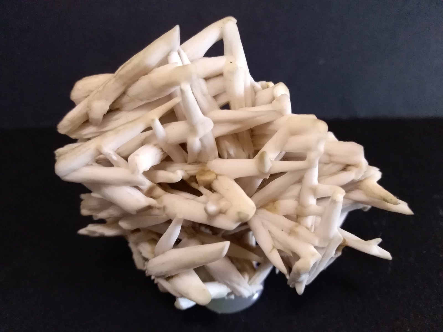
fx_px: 333
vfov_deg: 53.1
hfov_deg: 67.3
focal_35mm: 26
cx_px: 222
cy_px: 166
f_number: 2
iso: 824
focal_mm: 3.54
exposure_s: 1/20
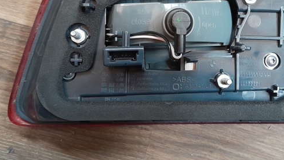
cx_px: 183
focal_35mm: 37
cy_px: 55
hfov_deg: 53.2
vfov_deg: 31.7
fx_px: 278
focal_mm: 3.98
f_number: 1.8
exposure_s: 1/33
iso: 400
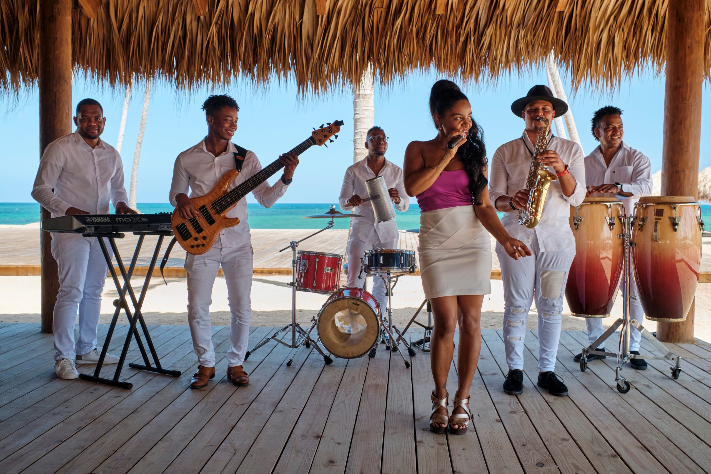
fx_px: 691
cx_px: 356
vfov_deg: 37.9
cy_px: 237
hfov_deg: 54.4
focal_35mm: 35
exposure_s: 1/500
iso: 1000
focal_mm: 23
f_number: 4
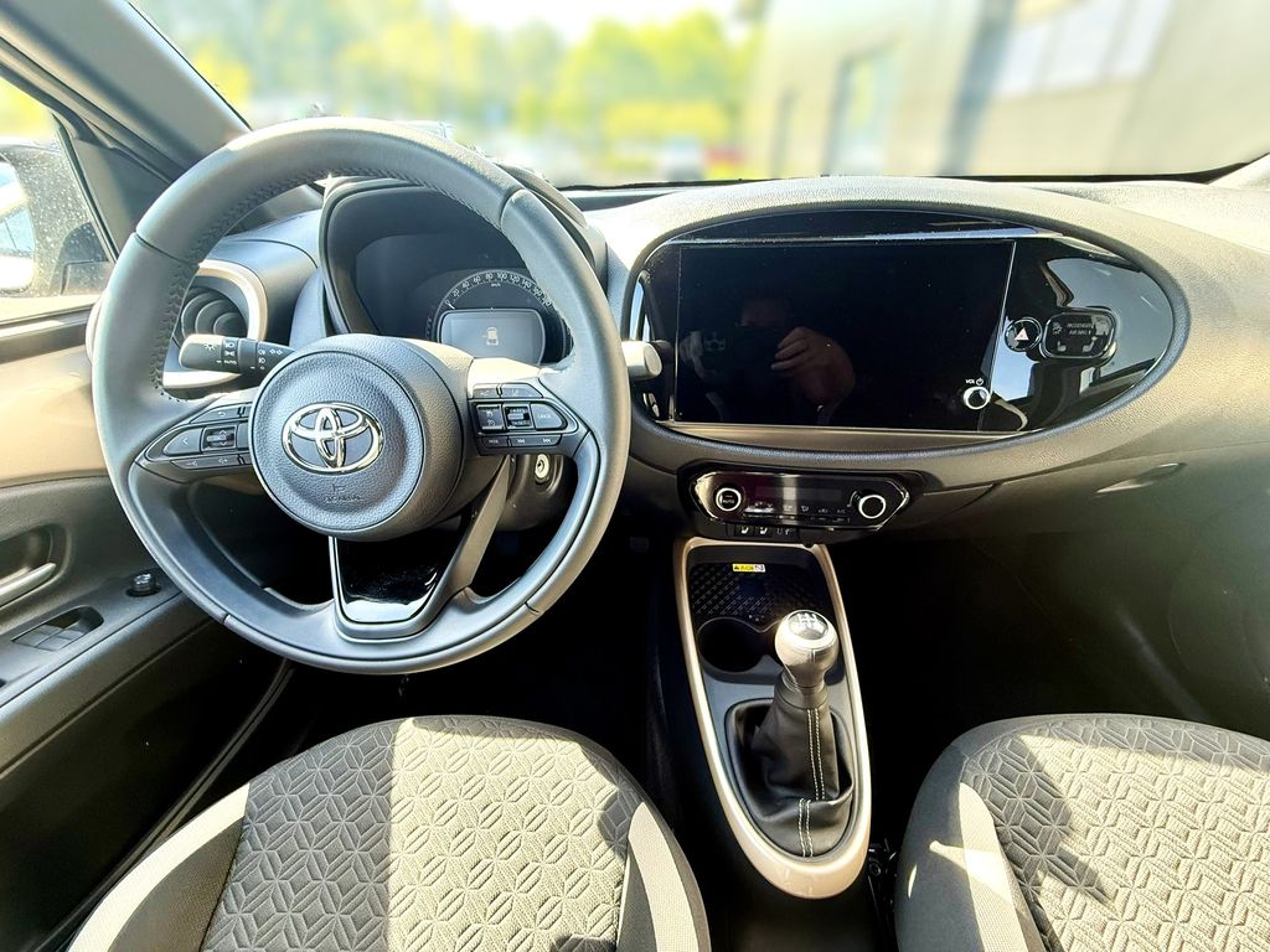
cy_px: 476
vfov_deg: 85.7
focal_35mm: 14
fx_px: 514
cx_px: 635
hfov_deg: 102.1
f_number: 2.2
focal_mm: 2.22
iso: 320
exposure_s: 1/99
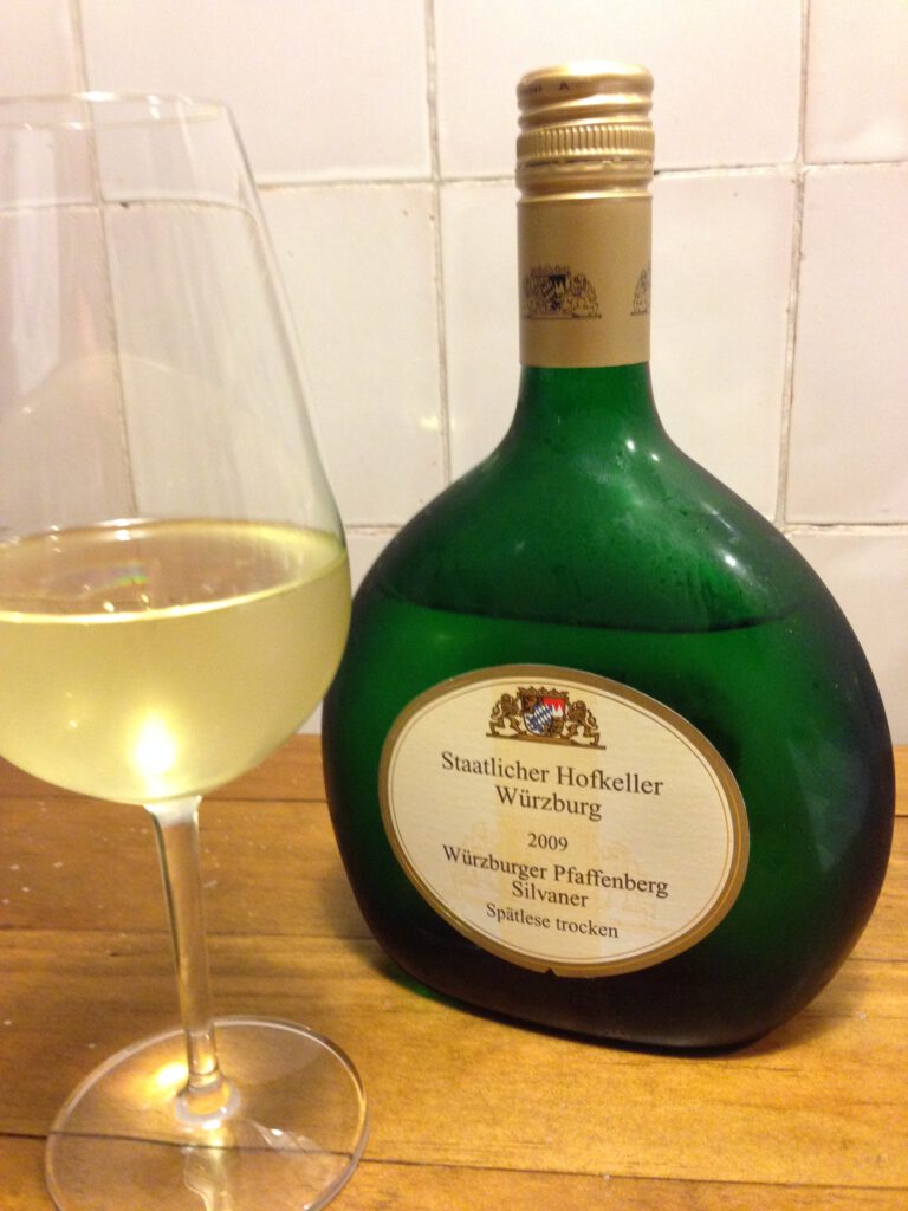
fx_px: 1154
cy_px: 606
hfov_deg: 42.9
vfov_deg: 55.4
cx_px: 454
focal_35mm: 33
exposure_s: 1/20
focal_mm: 4.12
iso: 320
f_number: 2.4
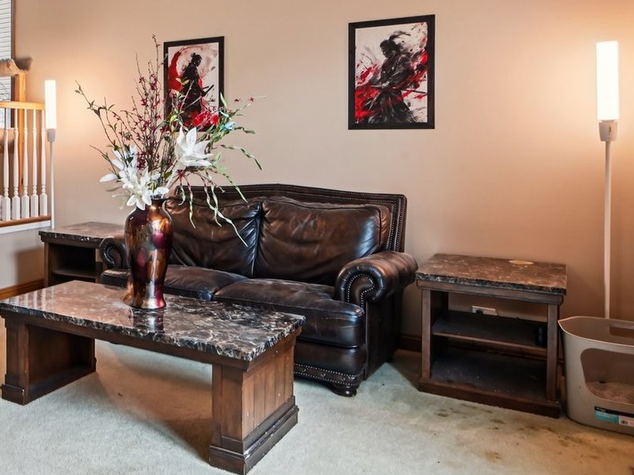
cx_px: 48
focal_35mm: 35
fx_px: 641
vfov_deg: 40.3
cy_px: 169
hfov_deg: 46.7
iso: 400
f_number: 13
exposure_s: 1/4
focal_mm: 16
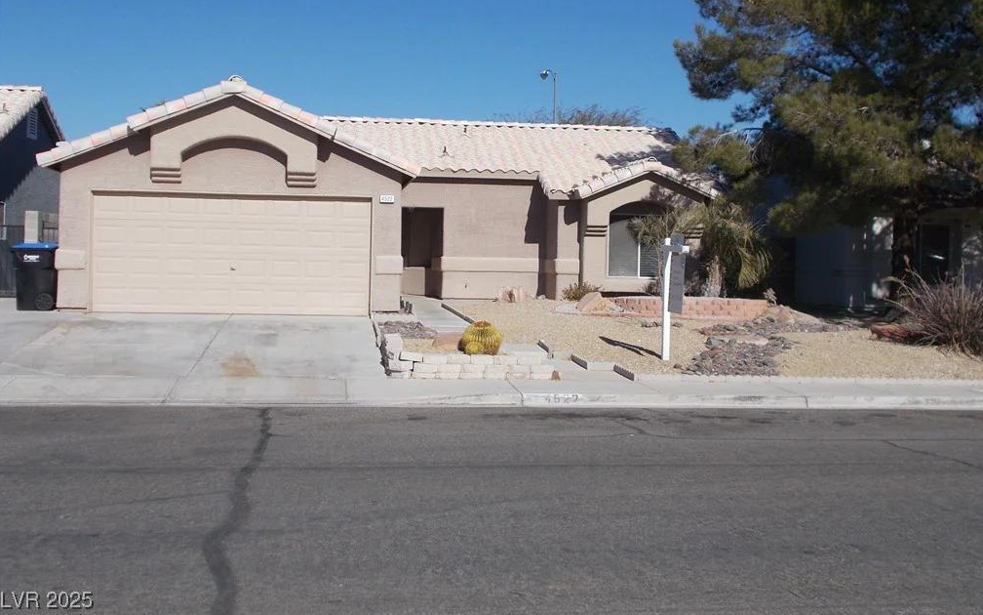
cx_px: 493
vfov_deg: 30.5
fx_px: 1125
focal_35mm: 42
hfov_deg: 47.2
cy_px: 247
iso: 80
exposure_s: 1/250
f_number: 9.8
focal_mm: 6.9
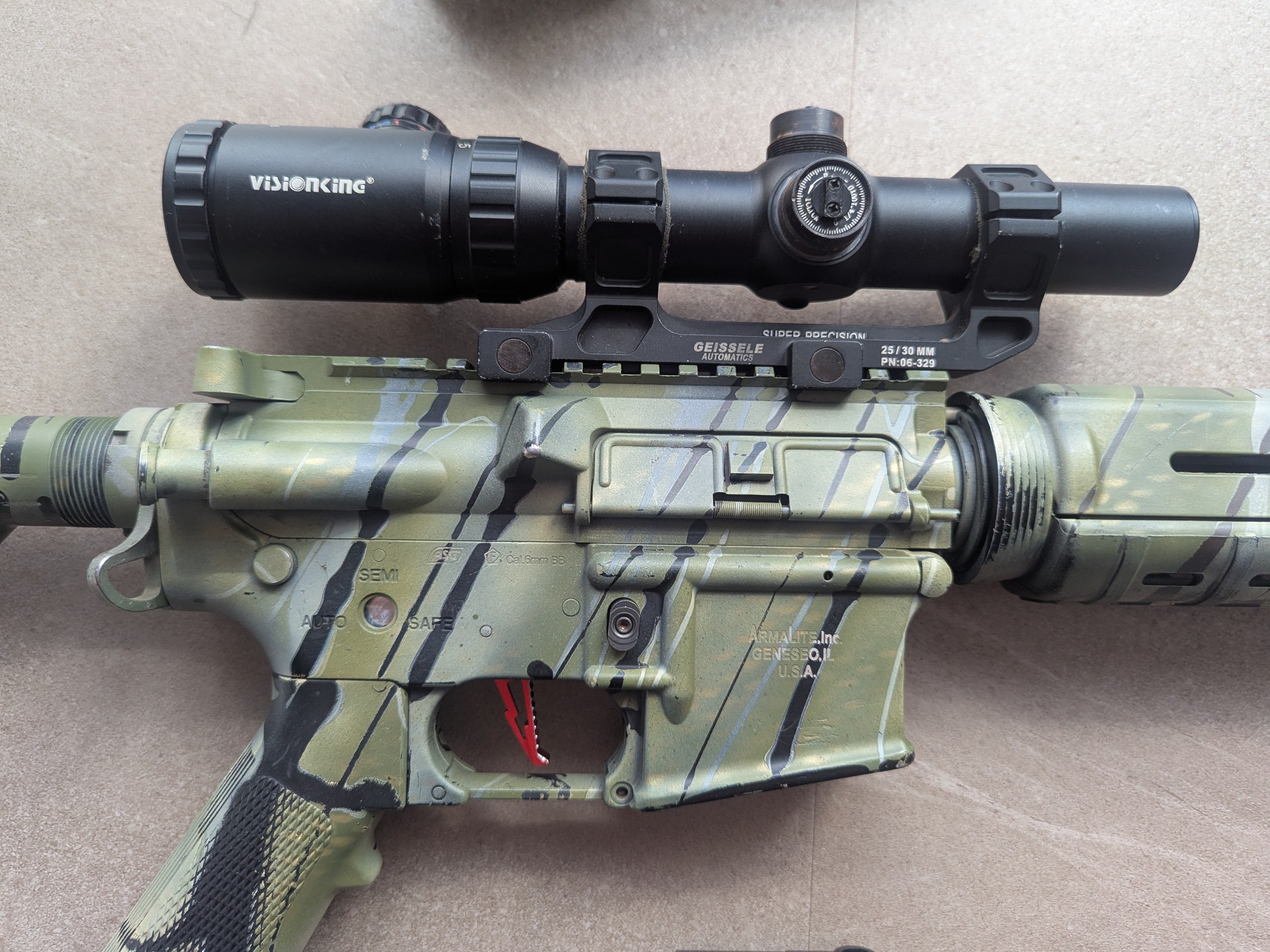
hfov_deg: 71.6
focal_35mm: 24
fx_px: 881
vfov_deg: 56.8
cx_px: 635
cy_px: 476
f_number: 1.85
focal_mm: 6.81
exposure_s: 1/112
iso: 171
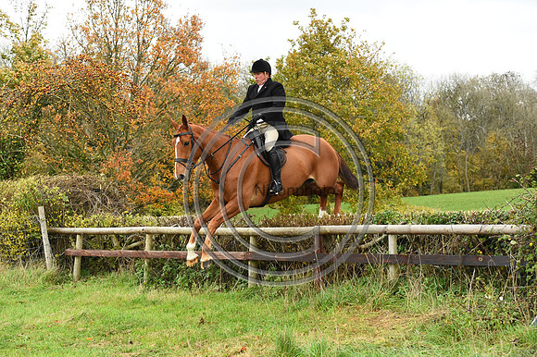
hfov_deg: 26.0
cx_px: 268
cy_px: 178
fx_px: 1163
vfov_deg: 17.5
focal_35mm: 78
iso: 3600
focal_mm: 78
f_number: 5.6
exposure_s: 1/1250
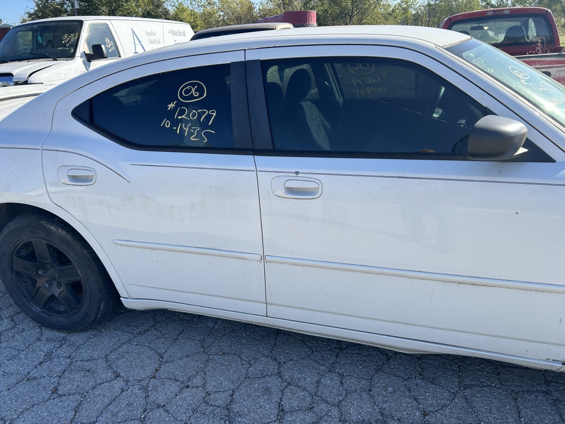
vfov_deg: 53.1
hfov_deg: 67.3
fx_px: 424
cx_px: 282
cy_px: 212
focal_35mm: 26
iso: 50
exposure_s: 1/1698
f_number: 1.5
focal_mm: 5.7
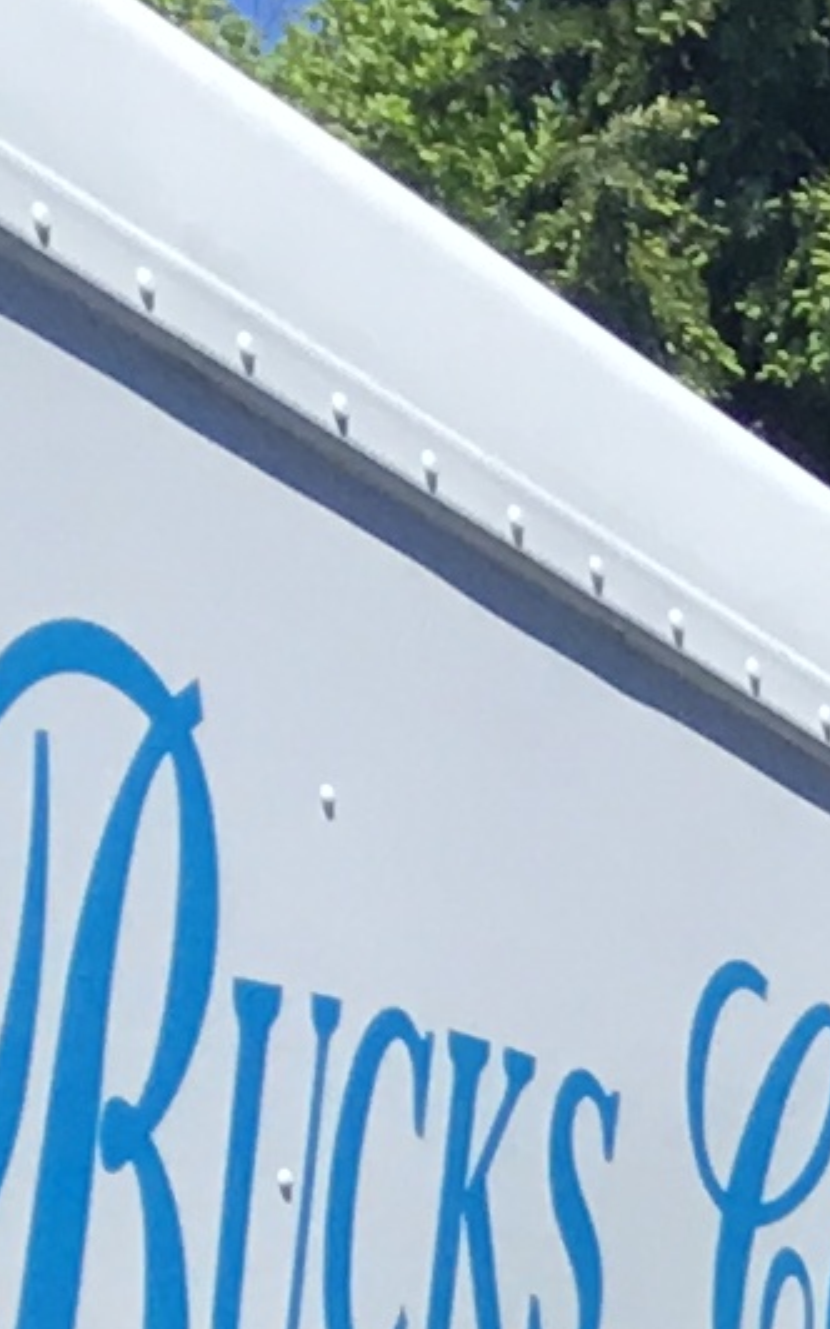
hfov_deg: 4.9
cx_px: 3740
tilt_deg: -2.0
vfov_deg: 8.2
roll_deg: -1.7
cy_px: 3245
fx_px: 8442
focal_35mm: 233
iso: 25
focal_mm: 4.15
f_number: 2.2
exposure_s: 1/999
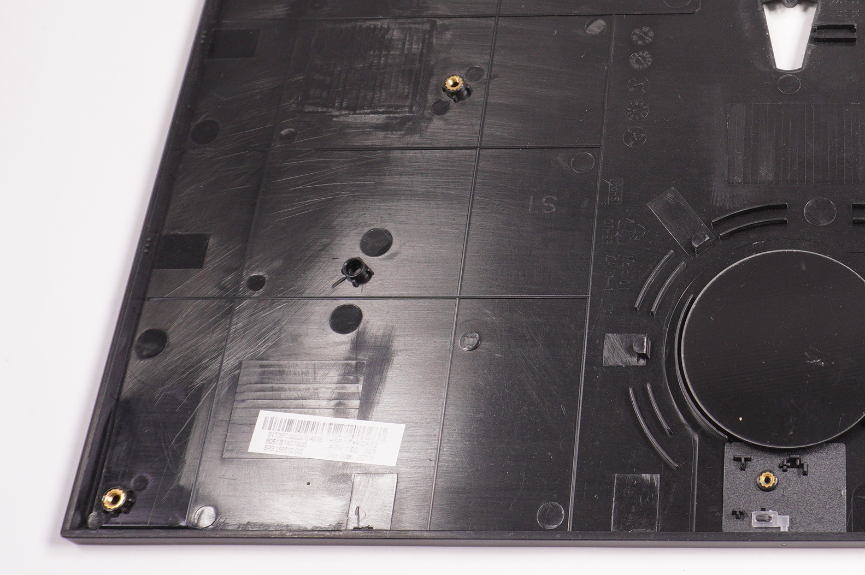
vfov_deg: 23.5
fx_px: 1369
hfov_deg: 33.1
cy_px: 129
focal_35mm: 57
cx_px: 790
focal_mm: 20
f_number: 5.6
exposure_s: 1/160
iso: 400
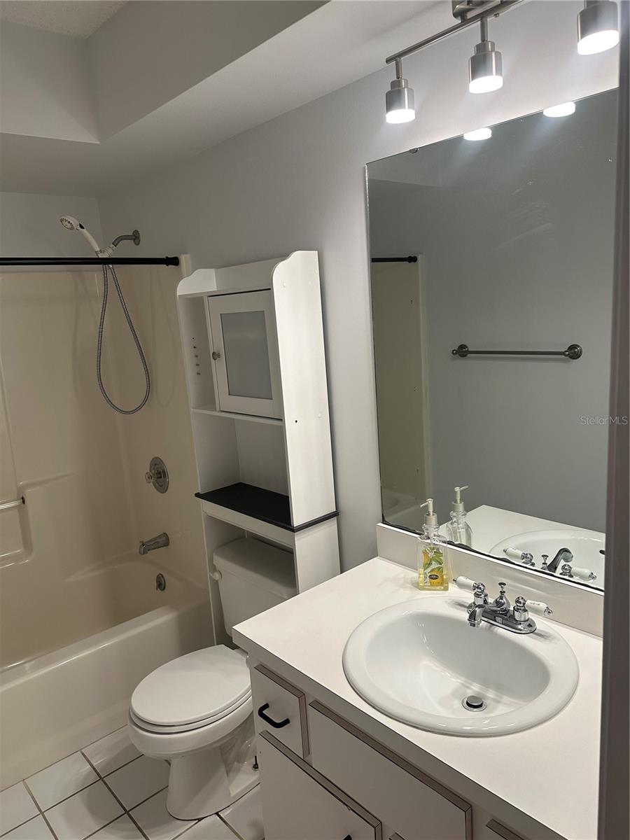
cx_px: 315
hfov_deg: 56.8
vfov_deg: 71.6
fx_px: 582
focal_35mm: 24
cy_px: 420
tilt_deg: -11.4
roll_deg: +3.1
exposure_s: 1/120
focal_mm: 6.86
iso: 125
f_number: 1.78
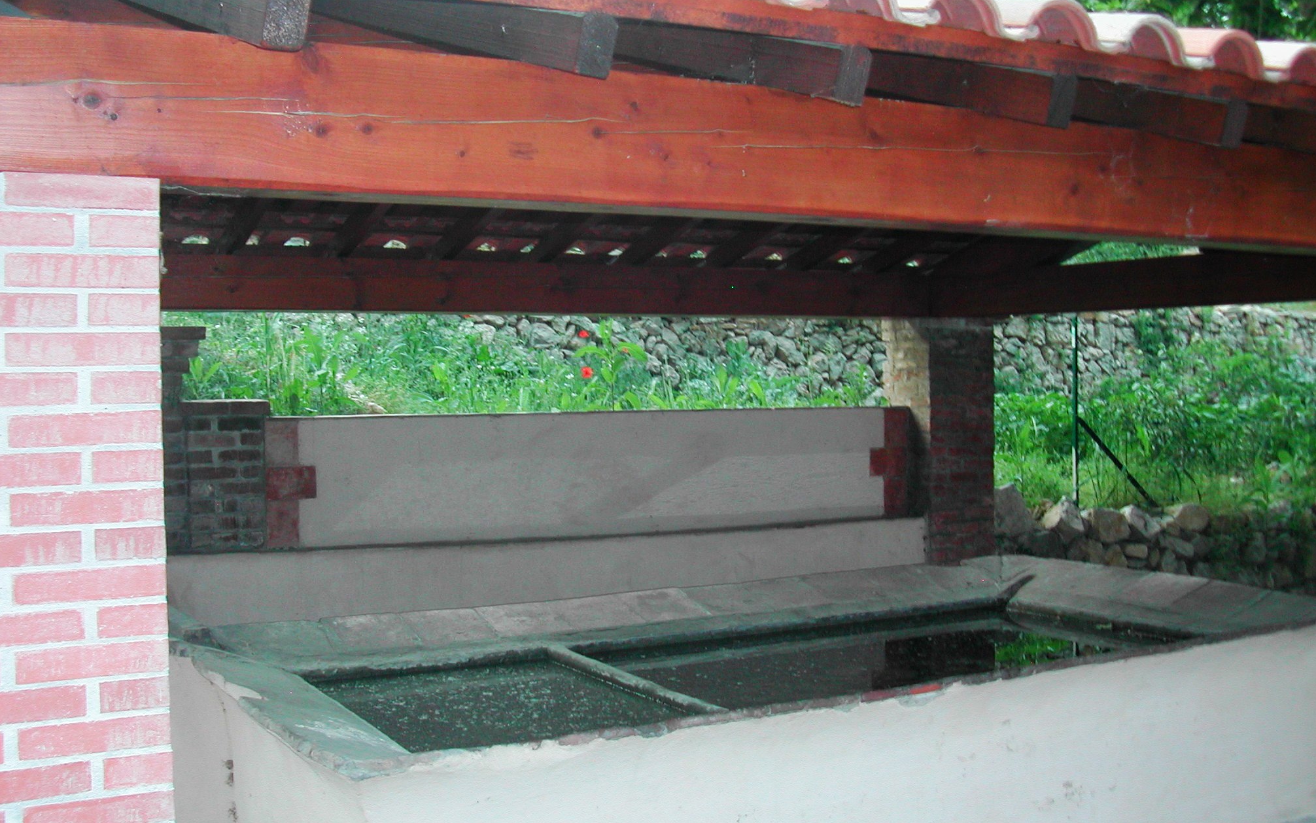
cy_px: 406
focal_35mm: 41
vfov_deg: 31.3
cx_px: 669
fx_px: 1471
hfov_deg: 48.2
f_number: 2.8
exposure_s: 1/30
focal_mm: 8
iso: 163
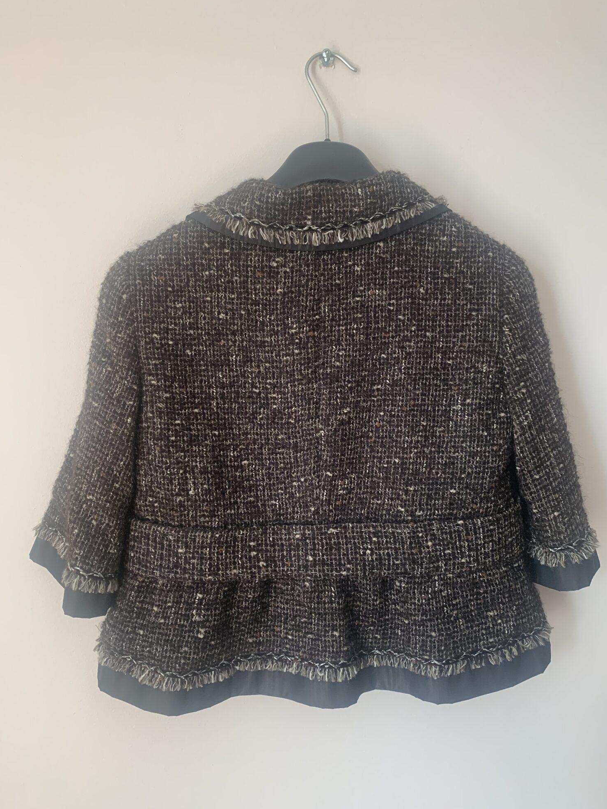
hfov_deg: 51.4
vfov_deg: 65.3
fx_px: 631
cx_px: 306
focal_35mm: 27
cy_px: 399
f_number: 1.8
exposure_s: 1/85
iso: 100
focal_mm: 4.25
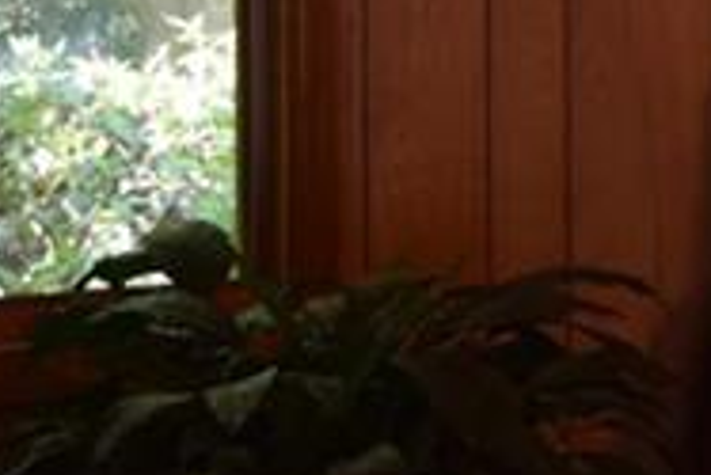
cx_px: 1616
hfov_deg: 9.5
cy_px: -486
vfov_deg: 6.8
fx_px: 3894
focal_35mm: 197
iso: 400
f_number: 4.5
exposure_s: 1/80
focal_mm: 24
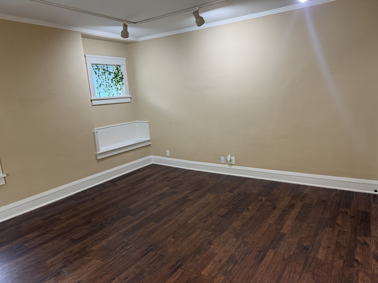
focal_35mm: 24
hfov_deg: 71.6
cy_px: 142
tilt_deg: -11.1
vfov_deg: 56.8
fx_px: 262
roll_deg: +3.8
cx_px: 189
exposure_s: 1/60
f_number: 1.78
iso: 160
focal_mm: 6.76
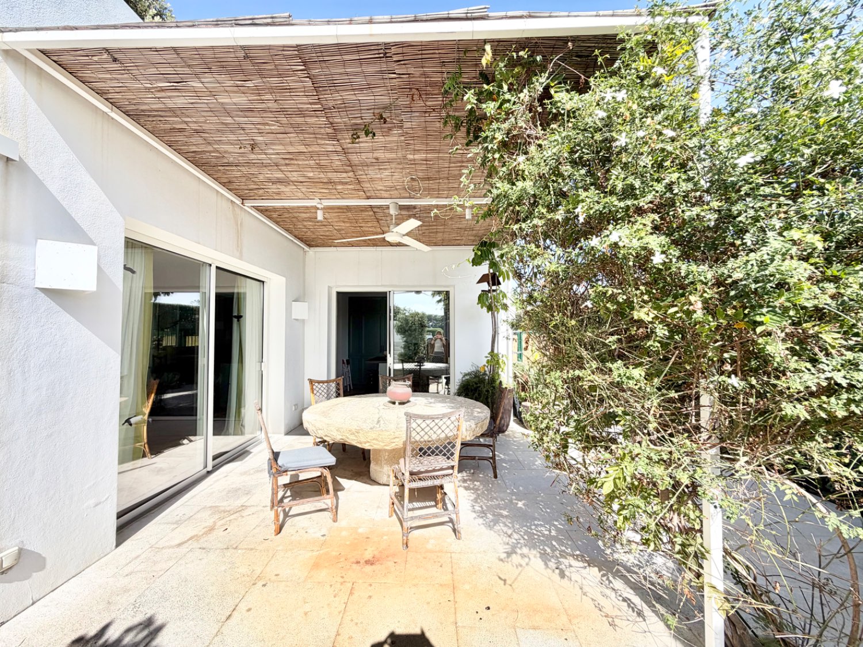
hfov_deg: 102.1
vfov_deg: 85.7
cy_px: 324
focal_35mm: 14
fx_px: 349
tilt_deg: +2.3
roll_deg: +0.1
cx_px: 432
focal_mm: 2.22
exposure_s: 1/770
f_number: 2.2
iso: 32
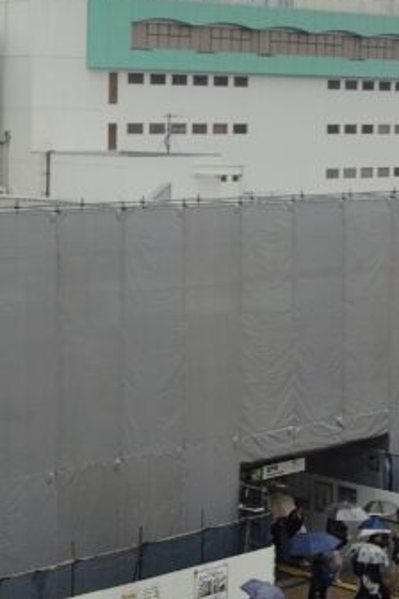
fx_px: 1480
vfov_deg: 22.6
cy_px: 147
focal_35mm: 89
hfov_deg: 15.0
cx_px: -28
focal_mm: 4.22
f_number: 1.8
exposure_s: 1/100
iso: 72
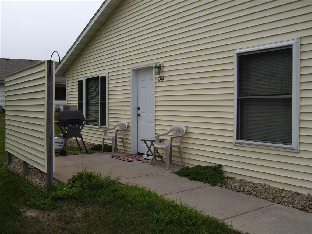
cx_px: 156
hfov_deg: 58.4
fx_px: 279
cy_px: 117
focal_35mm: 31
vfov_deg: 45.4
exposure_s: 1/250
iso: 71
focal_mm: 8.13
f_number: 6.7
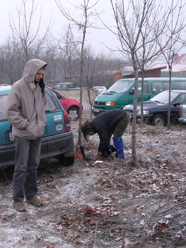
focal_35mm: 51
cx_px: 49
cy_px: 124
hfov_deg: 28.2
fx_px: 365
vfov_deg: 37.5
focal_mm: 5.8
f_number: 2.8
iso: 100
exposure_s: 1/20.3
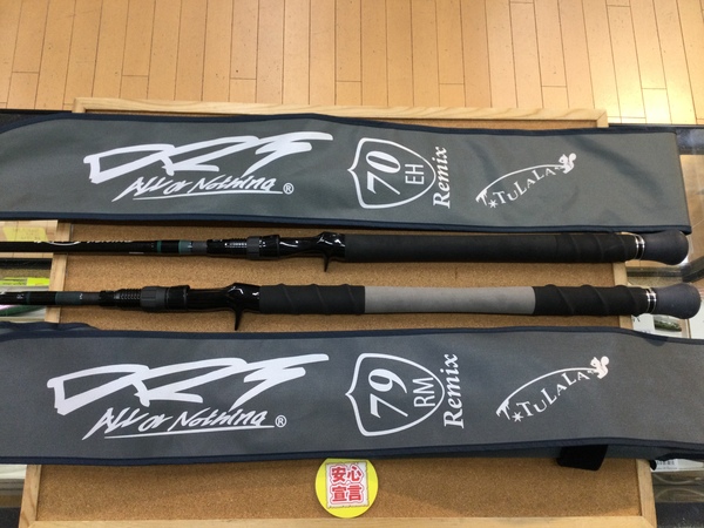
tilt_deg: -74.8
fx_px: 630
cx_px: 352
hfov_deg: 58.4
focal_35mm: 31
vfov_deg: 45.4
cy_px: 264
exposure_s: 1/30
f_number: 2.4
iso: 25
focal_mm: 3.3
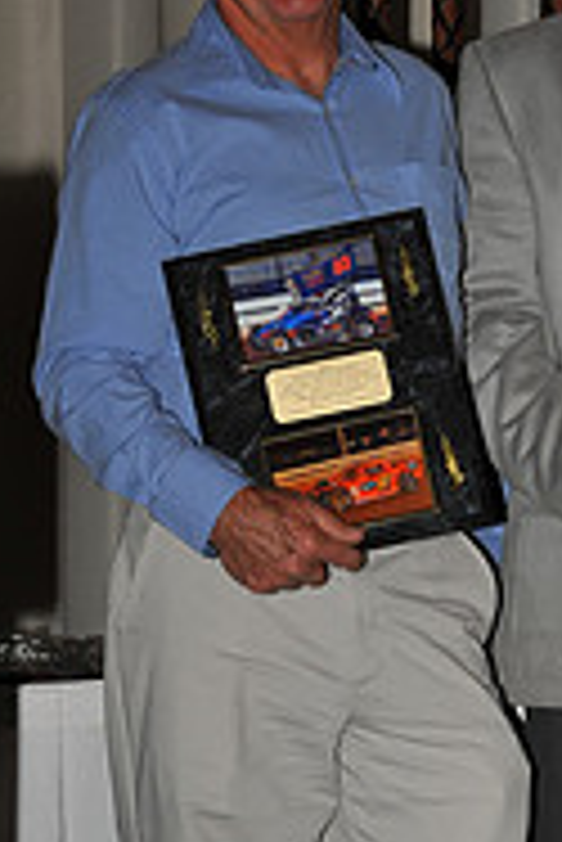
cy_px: 536
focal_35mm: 186
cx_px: 724
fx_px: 4347
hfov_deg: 7.3
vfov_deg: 11.0
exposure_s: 1/250
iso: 250
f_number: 8
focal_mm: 60
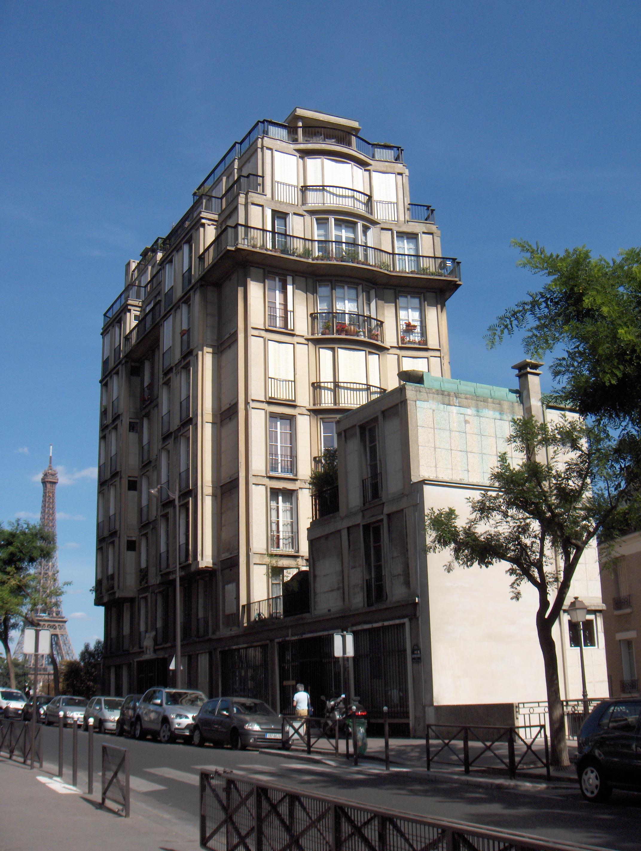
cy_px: 426
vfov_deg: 47.8
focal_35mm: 39
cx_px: 320
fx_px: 961
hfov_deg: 36.9
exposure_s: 1/1515
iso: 50
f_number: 4.8
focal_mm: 8
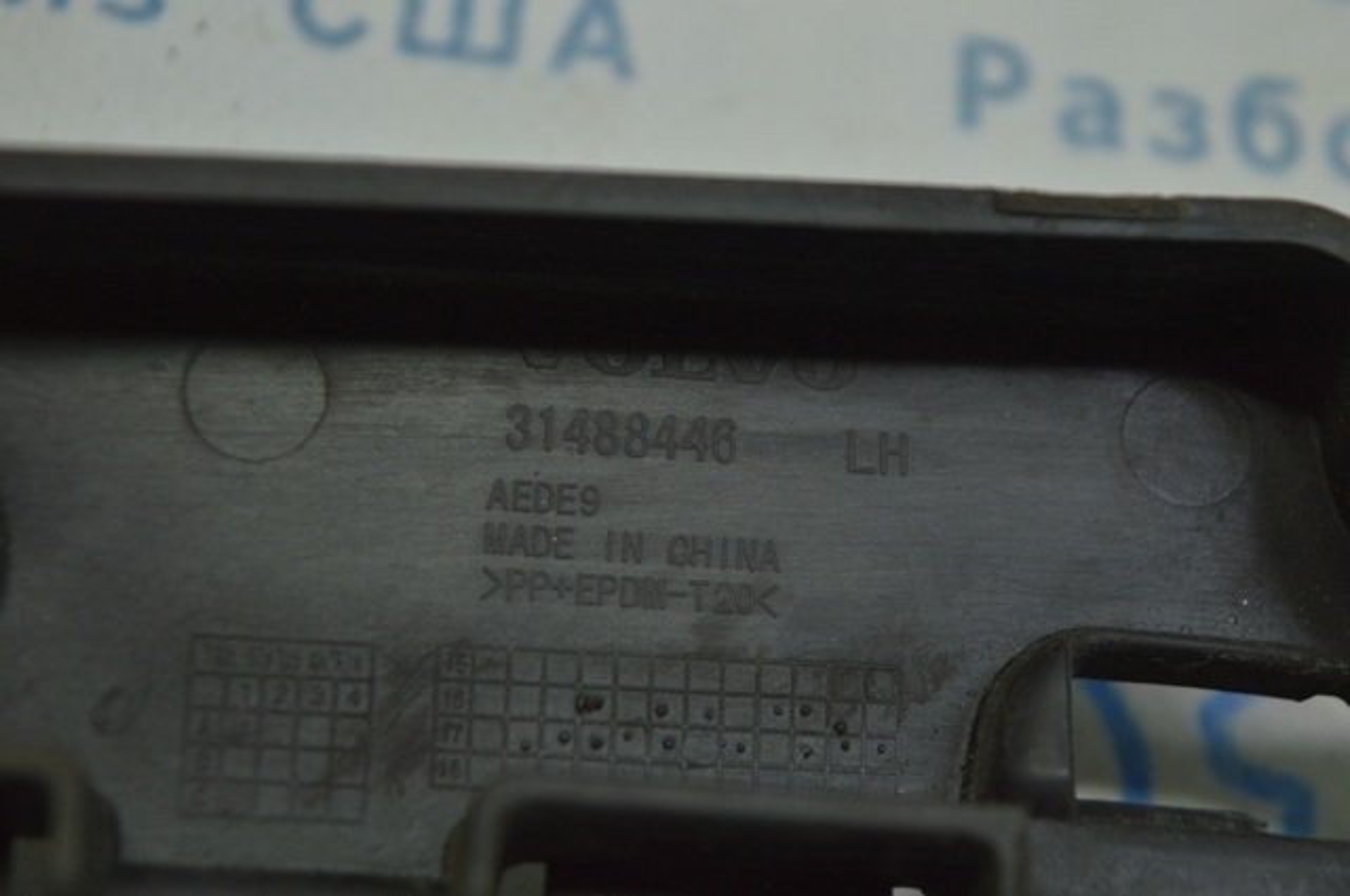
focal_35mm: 82
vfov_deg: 16.5
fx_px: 3090
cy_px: 448
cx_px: 675
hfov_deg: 24.6
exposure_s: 1/40
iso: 400
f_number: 5.6
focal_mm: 55
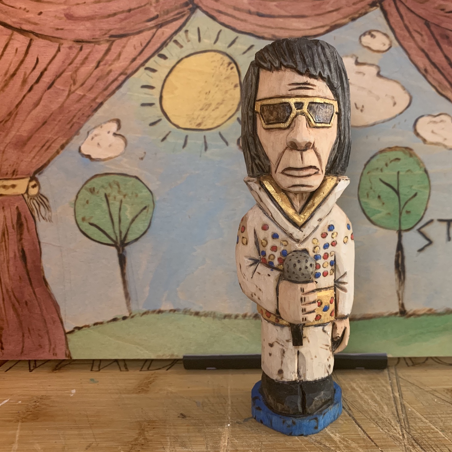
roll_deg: -0.7
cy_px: 228
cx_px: 285
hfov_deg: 51.9
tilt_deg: -7.7
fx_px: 458
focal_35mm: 31
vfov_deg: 52.5
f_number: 1.8
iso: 400
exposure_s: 1/33
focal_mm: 4.25
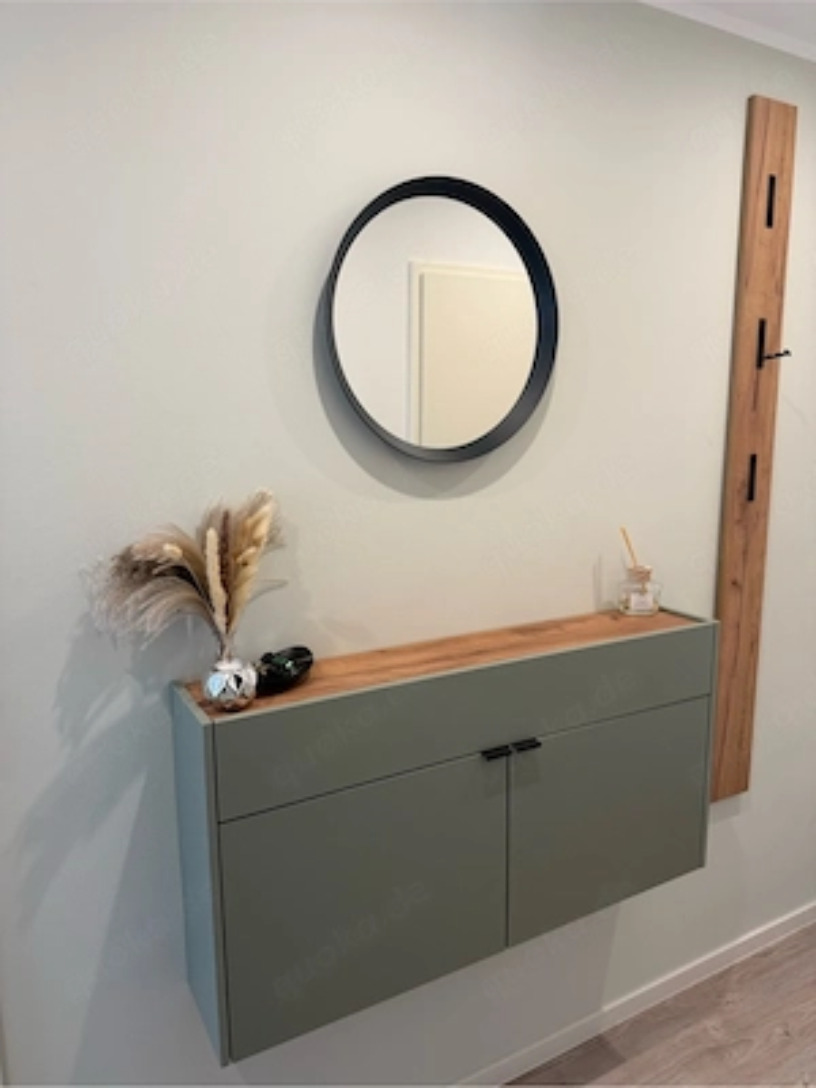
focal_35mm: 24
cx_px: 408
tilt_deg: -9.1
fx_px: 754
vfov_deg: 71.6
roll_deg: +0.5
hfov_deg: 56.8
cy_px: 544
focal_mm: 6.76
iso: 125
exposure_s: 1/50
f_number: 1.78
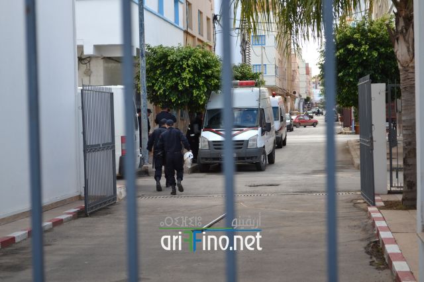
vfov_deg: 16.5
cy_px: 141
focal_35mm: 82
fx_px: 971
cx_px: 212
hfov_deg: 24.6
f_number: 5.6
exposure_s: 1/125
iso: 110
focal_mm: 55
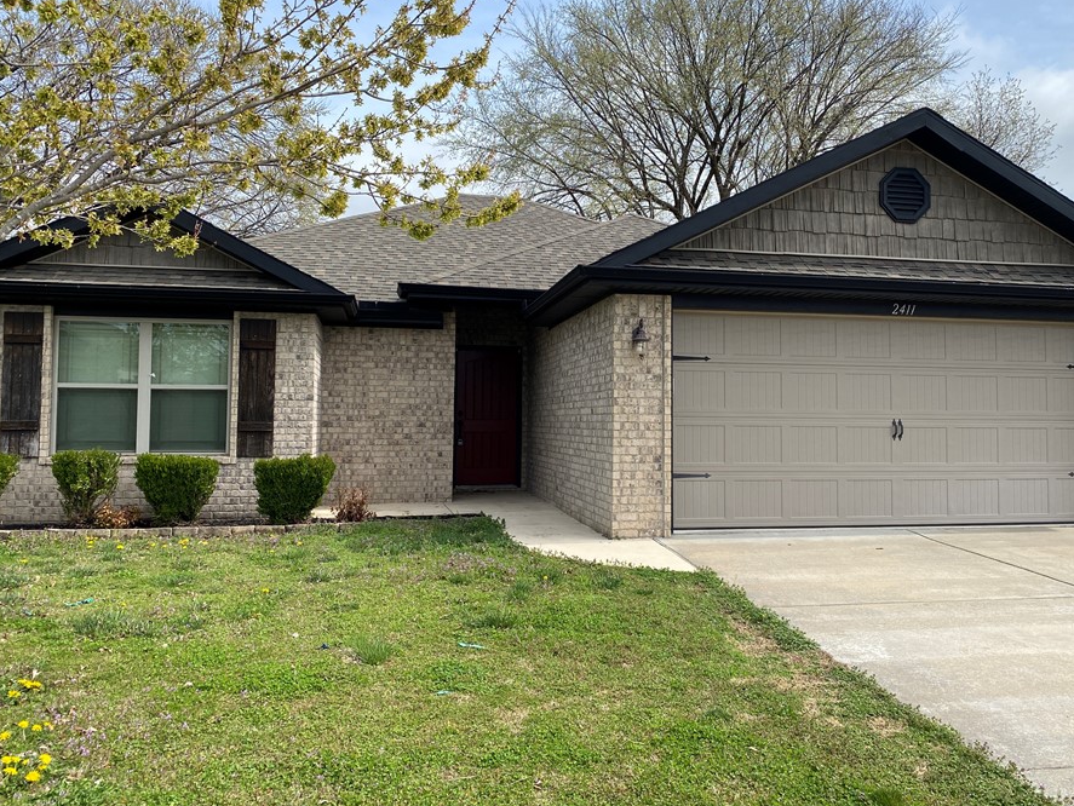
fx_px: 931
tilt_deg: +2.8
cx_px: 613
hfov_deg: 59.7
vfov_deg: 46.8
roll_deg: -0.4
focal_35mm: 30
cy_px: 381
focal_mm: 4.25
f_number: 1.8
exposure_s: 1/2315
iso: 32
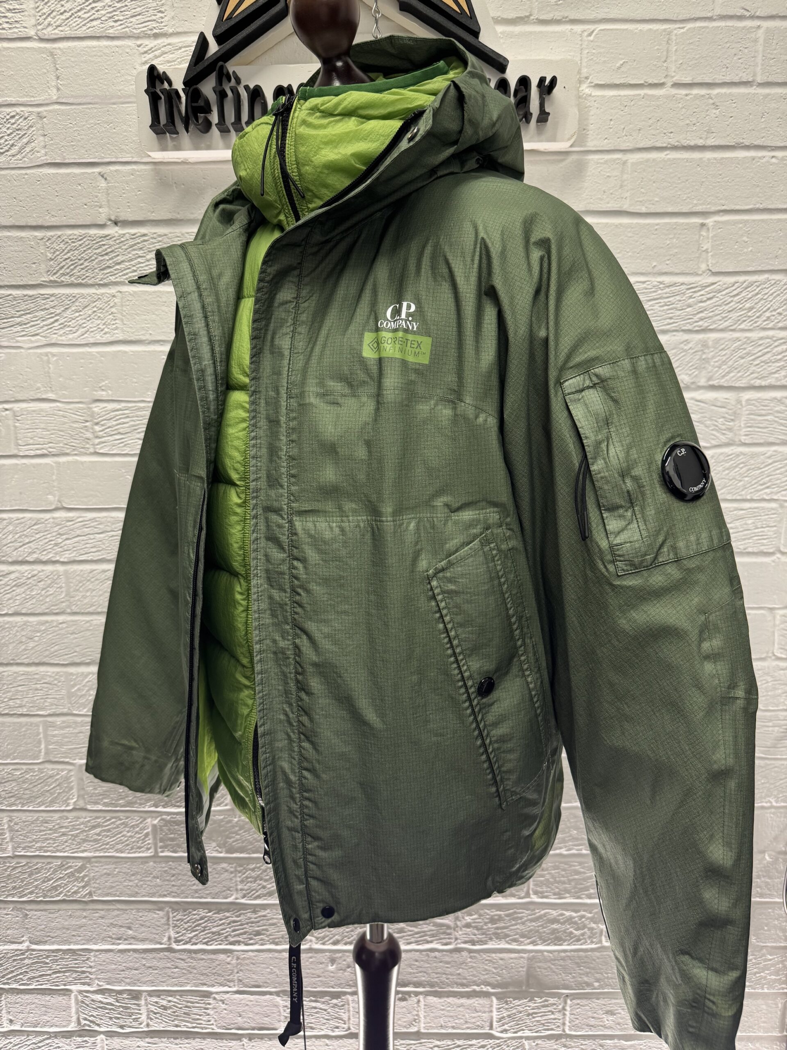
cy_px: 525
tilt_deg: -7.8
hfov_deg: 56.8
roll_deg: +1.3
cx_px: 394
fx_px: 728
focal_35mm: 24
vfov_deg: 71.6
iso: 200
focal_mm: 6.76
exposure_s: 1/50
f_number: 1.78
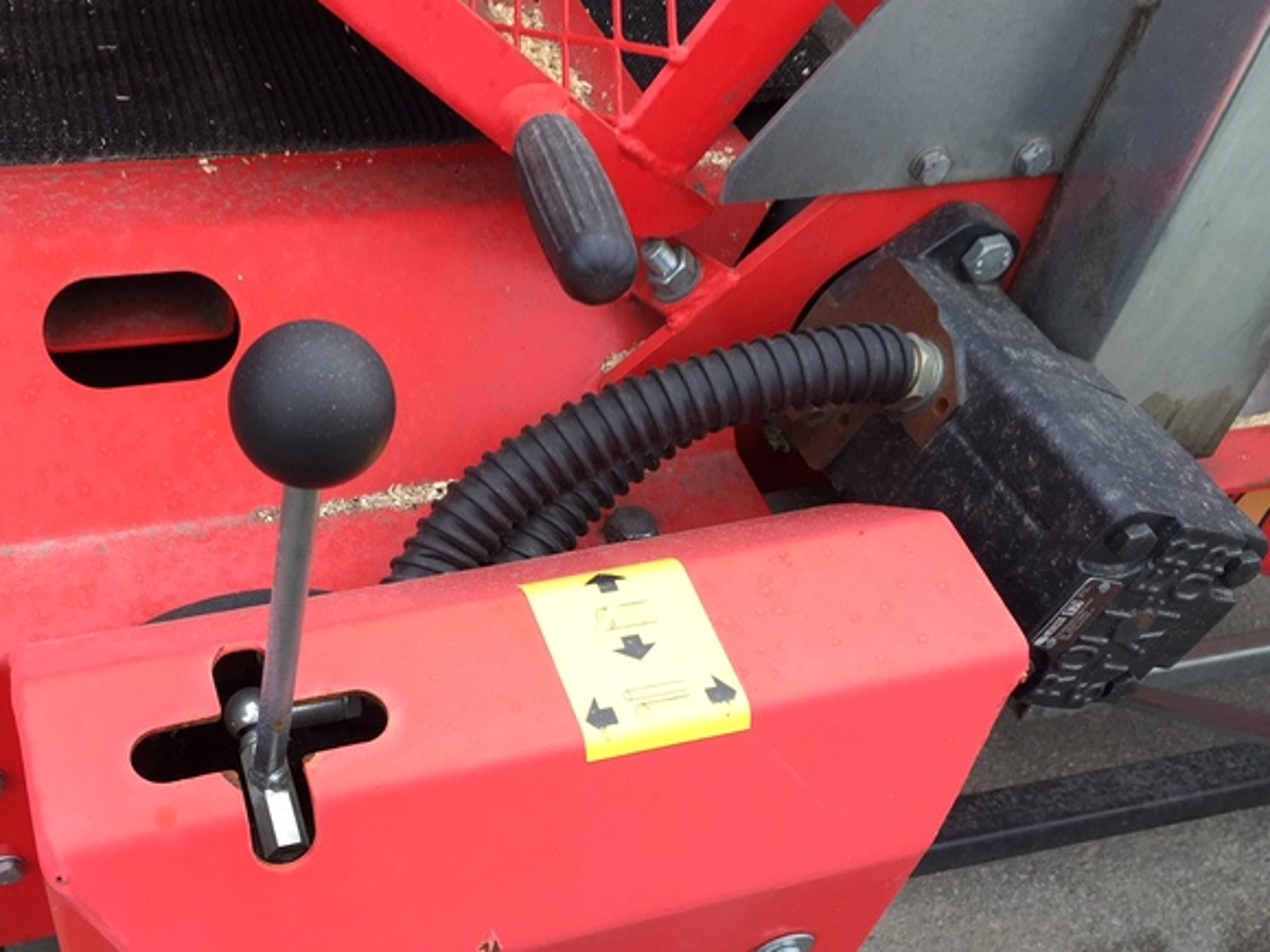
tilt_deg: -48.8
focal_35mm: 40
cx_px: 466
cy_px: 624
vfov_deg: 35.7
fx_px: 1468
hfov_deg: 46.3
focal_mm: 4.15
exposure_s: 1/120
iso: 40
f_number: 2.2
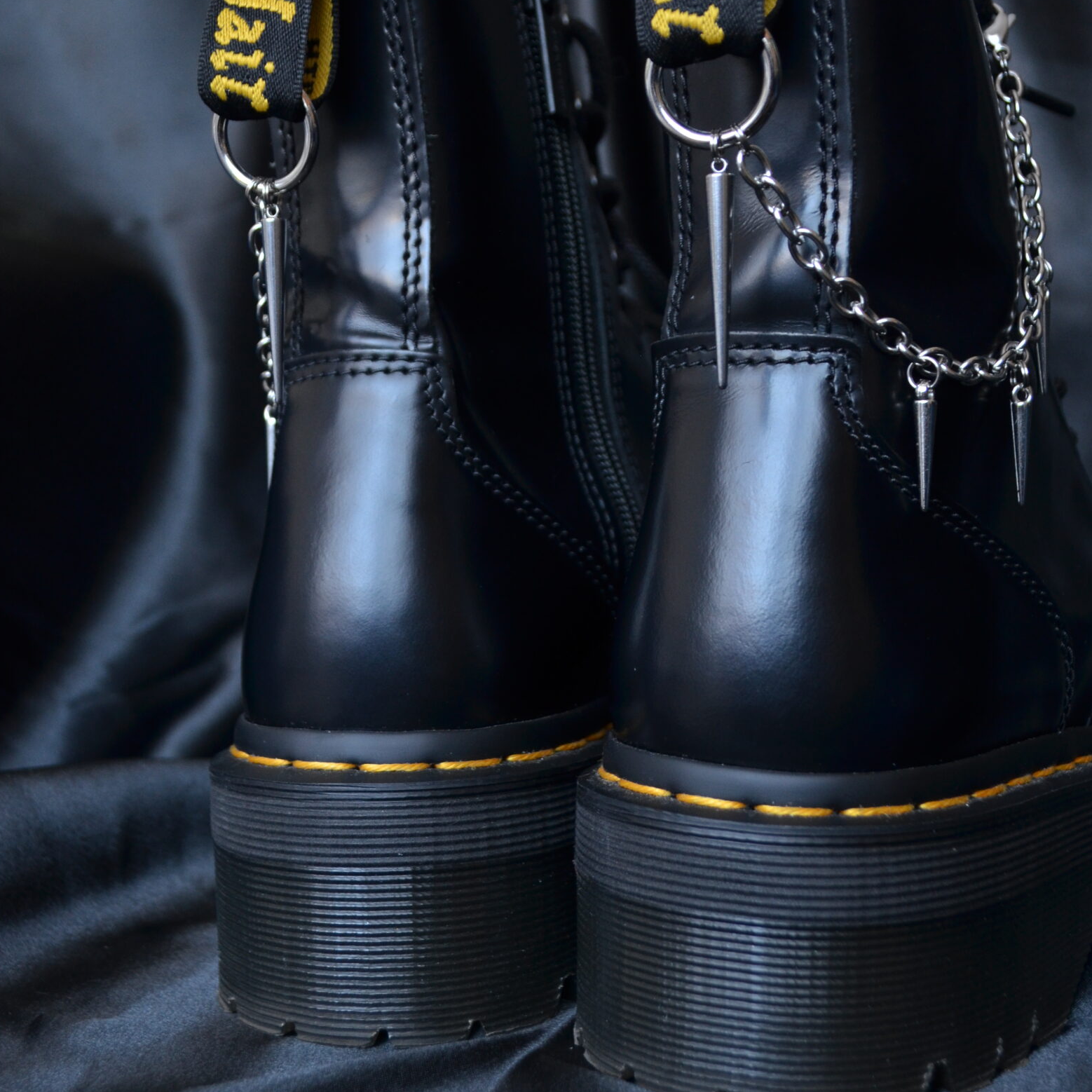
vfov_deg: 36.7
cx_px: 566
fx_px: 1642
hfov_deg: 36.8
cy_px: 460
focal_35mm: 46
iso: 400
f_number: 5.6
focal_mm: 22
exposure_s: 1/25
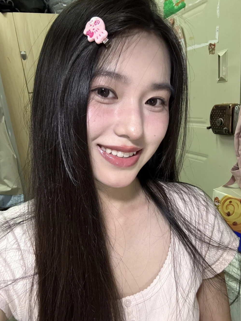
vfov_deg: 69.3
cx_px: 130
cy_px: 168
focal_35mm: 25
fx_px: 232
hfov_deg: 54.8
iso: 250
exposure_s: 1/33
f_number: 1.9
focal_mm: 2.69
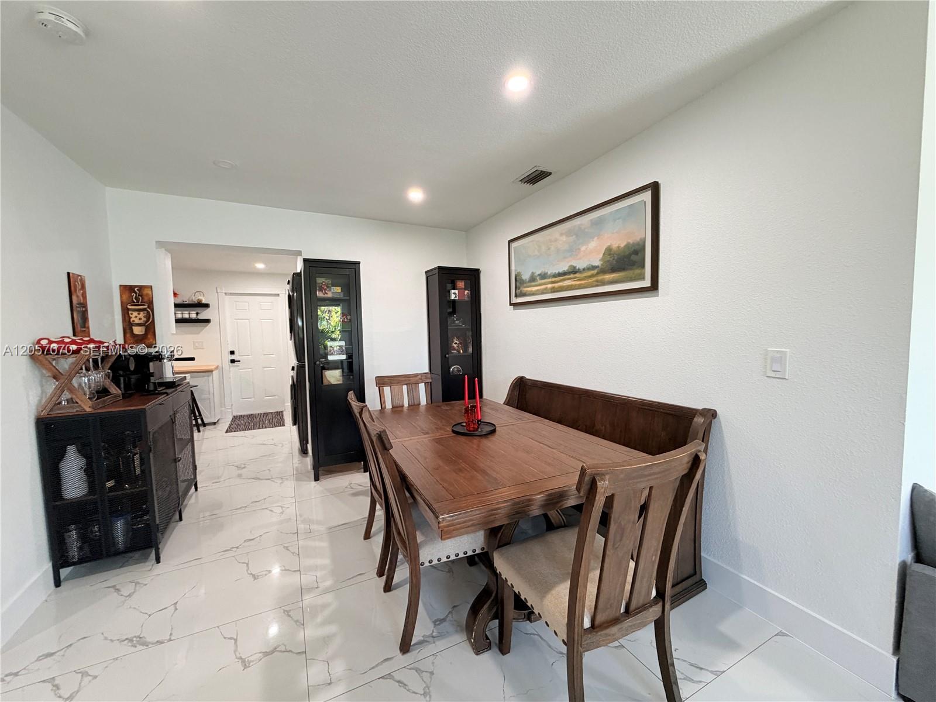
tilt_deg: -3.5
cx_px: 468
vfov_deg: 85.7
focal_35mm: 14
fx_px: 379
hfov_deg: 102.1
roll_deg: +1.2
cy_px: 351
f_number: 2.2
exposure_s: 1/60
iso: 200
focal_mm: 2.22
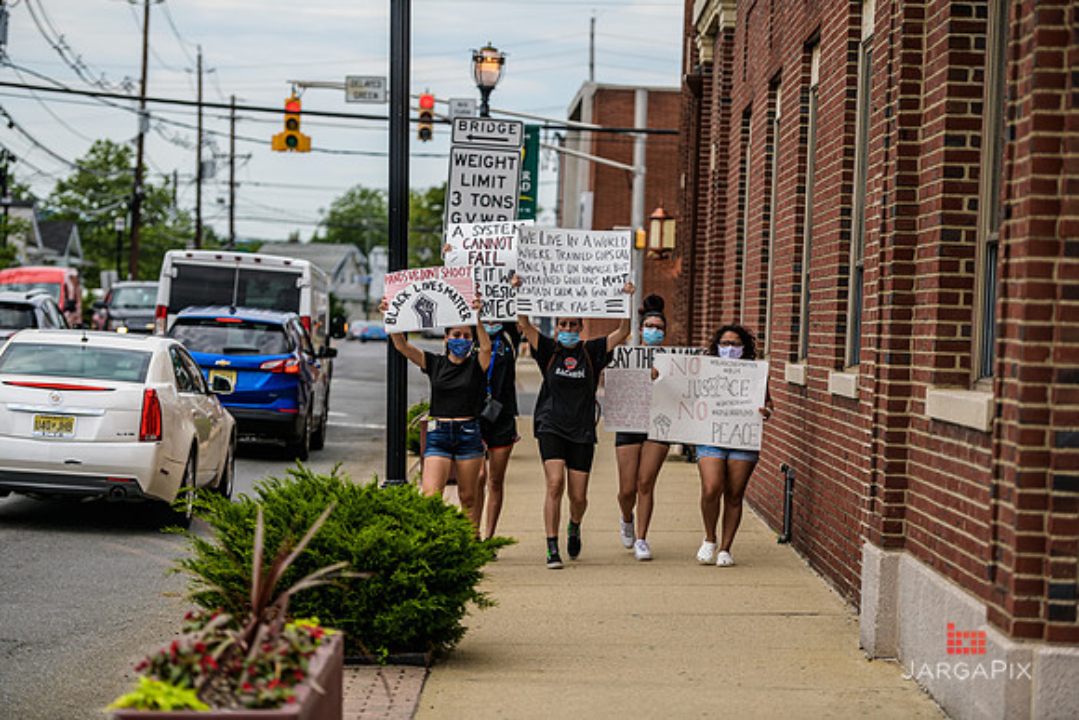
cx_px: 540
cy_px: 360
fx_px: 2998
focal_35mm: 100
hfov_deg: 20.4
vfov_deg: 13.7
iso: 200
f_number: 3.2
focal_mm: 100
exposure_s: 1/3200
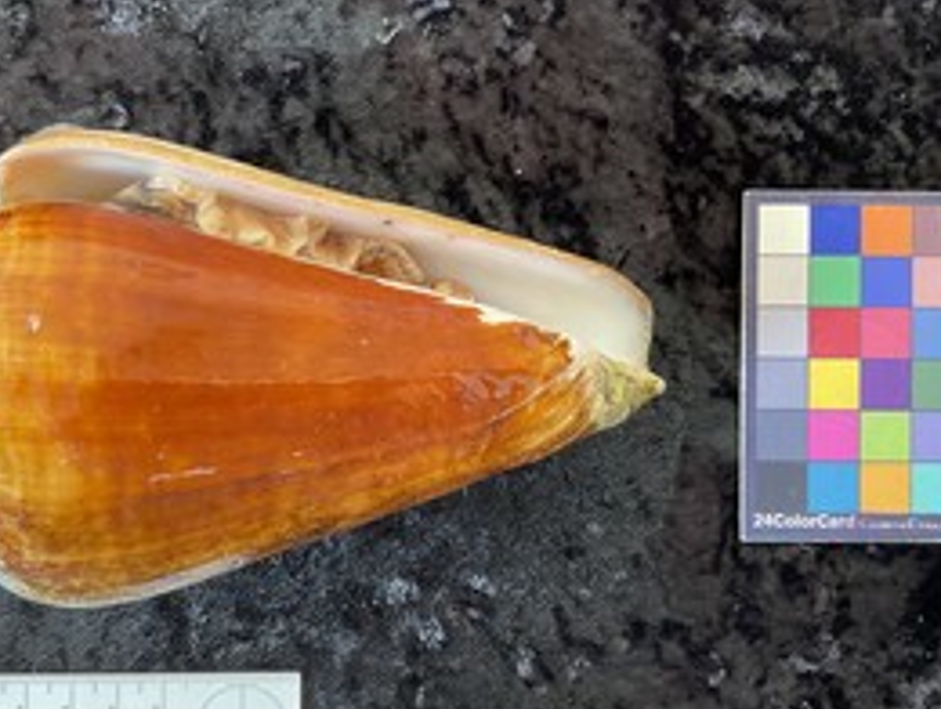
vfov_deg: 36.9
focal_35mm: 39
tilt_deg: -89.4
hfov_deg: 47.5
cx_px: 369
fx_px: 1062
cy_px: 392
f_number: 1.8
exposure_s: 1/60
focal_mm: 3
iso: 125
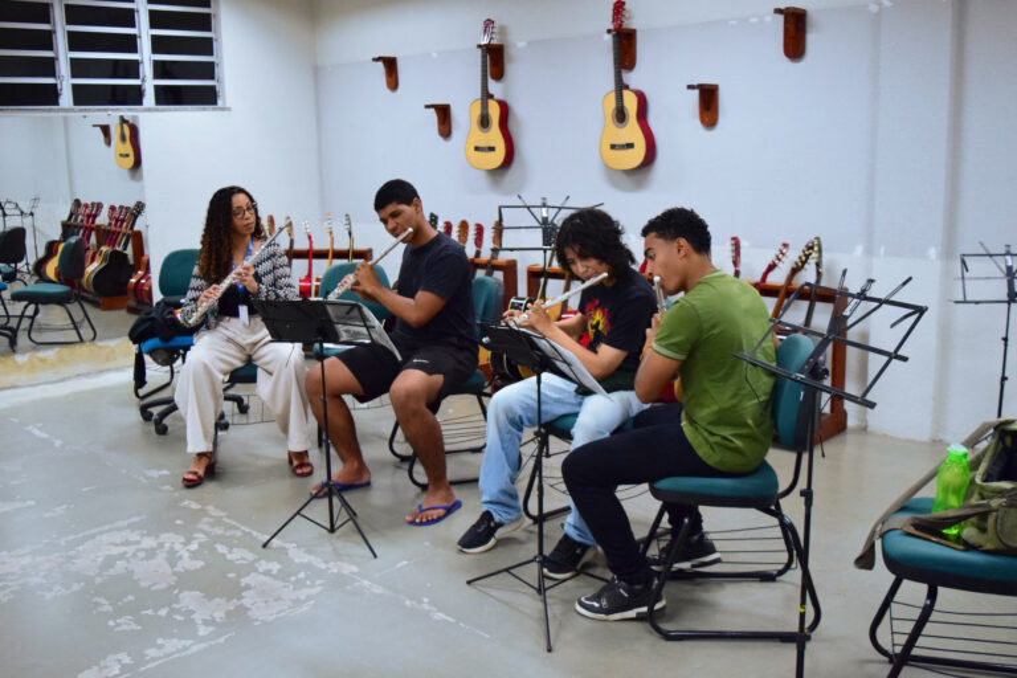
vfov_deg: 36.9
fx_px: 1017
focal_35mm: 36
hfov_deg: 53.1
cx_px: 508
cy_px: 339
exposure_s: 1/160
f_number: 4.5
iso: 2500
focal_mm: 24
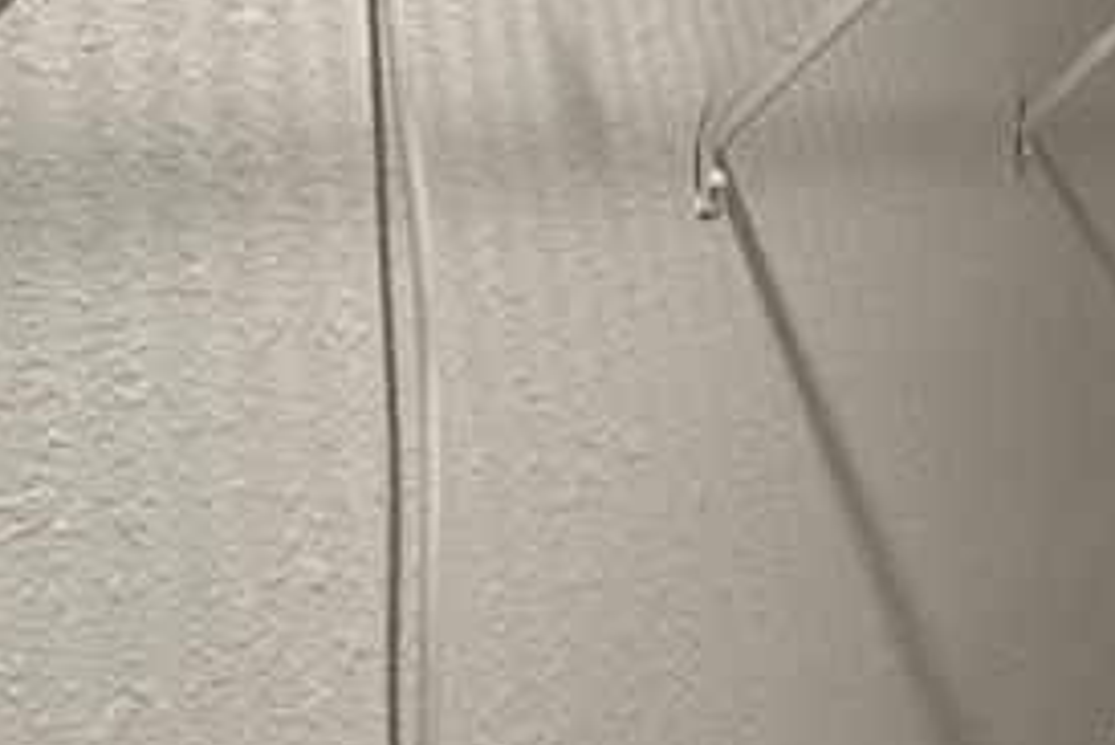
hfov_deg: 20.4
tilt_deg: -3.6
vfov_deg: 16.0
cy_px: 220
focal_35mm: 85
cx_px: 1677
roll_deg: -0.6
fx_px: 2634
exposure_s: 1/60
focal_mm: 2.22
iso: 160
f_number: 2.2
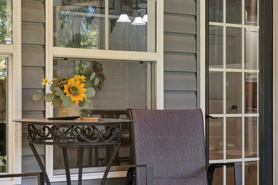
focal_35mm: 93
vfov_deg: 14.7
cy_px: 106
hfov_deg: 21.8
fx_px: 718
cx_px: 99
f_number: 8
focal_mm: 55
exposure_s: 1/100
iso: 1600
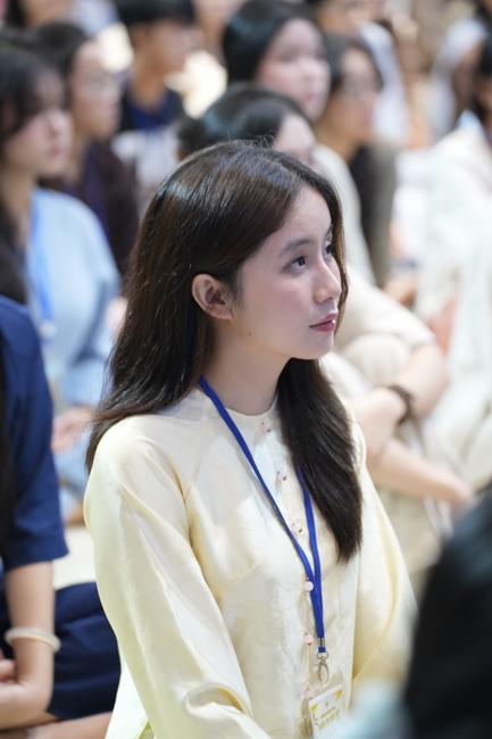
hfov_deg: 12.4
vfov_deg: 18.6
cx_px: 246
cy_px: 370
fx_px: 2256
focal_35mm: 110
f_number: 2.8
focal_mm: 110
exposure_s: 1/100
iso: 3200
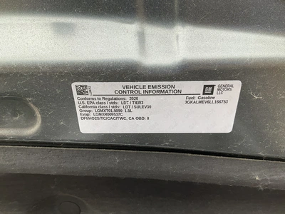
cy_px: 107
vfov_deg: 48.2
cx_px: 142
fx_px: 239
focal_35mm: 29
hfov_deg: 61.7
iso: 32
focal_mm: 3
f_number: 1.8
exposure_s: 1/122
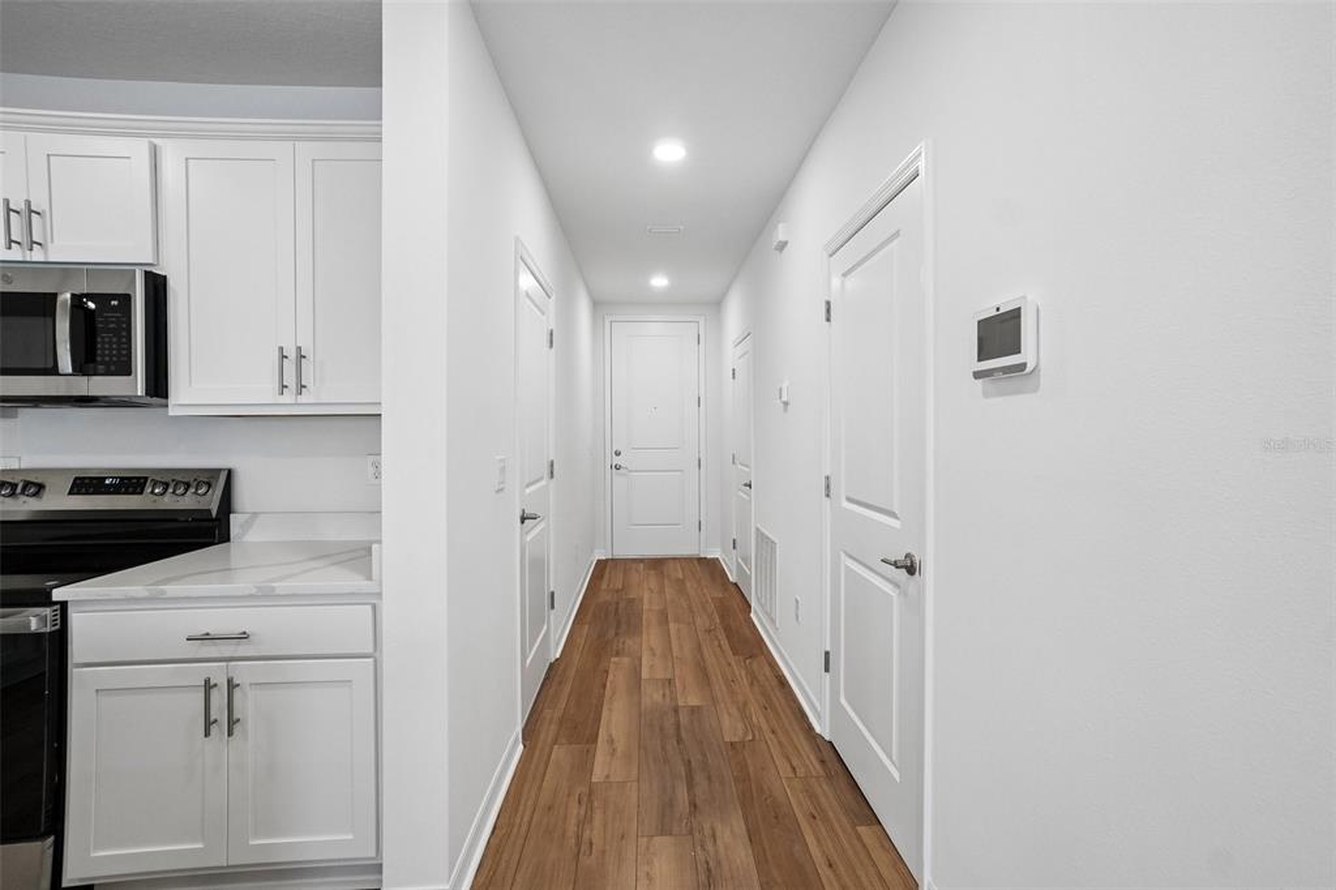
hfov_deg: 100.4
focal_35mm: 15
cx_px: 668
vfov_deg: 77.3
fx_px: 556
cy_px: 445
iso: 400
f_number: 8
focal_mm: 10
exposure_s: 1/30
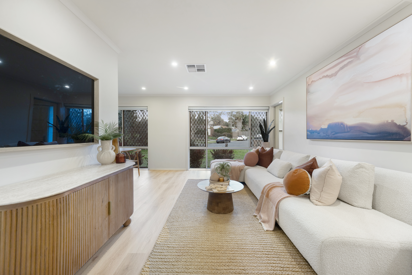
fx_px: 160
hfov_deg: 104.3
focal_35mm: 14
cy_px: 138
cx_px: 206
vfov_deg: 81.2
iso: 250
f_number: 8
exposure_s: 1/10
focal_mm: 14
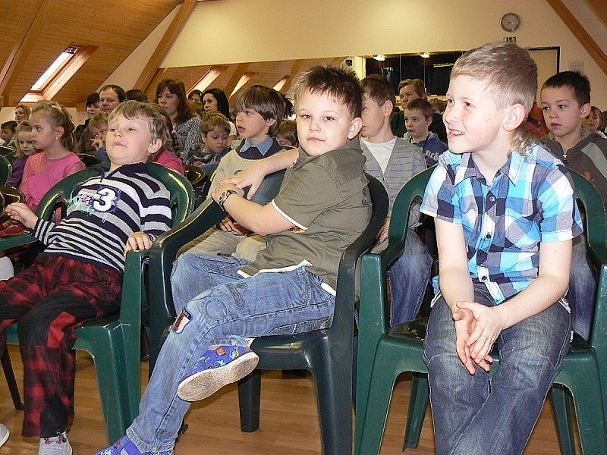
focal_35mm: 41
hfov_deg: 45.8
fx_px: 719
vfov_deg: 35.1
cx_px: 304
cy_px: 228
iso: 200
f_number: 2.8
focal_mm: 6.8
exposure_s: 1/30
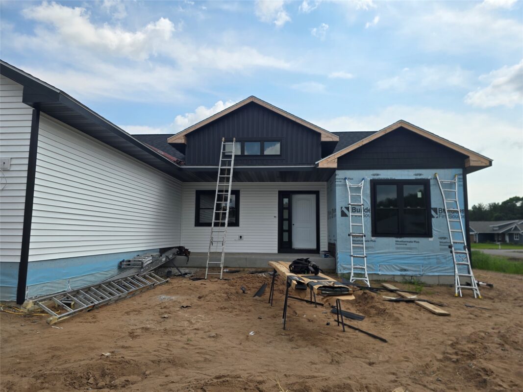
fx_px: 347
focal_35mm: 23
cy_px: 196
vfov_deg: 58.9
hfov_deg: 73.9
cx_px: 262
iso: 12
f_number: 1.7
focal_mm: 6.3
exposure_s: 1/900
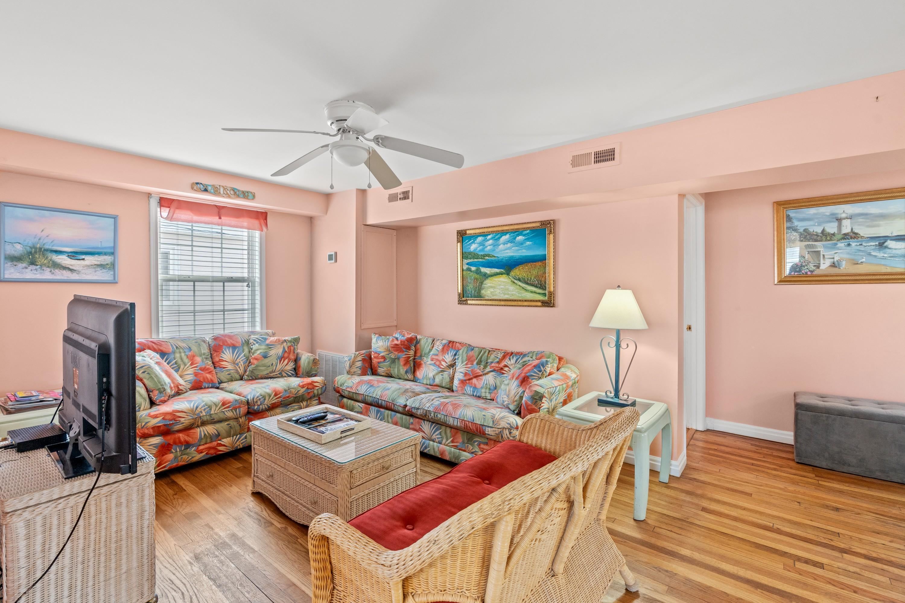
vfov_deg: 73.7
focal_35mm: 16
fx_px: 402
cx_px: 452
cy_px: 302
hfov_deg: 96.7
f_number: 7.1
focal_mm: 16
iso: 320
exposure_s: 1/20
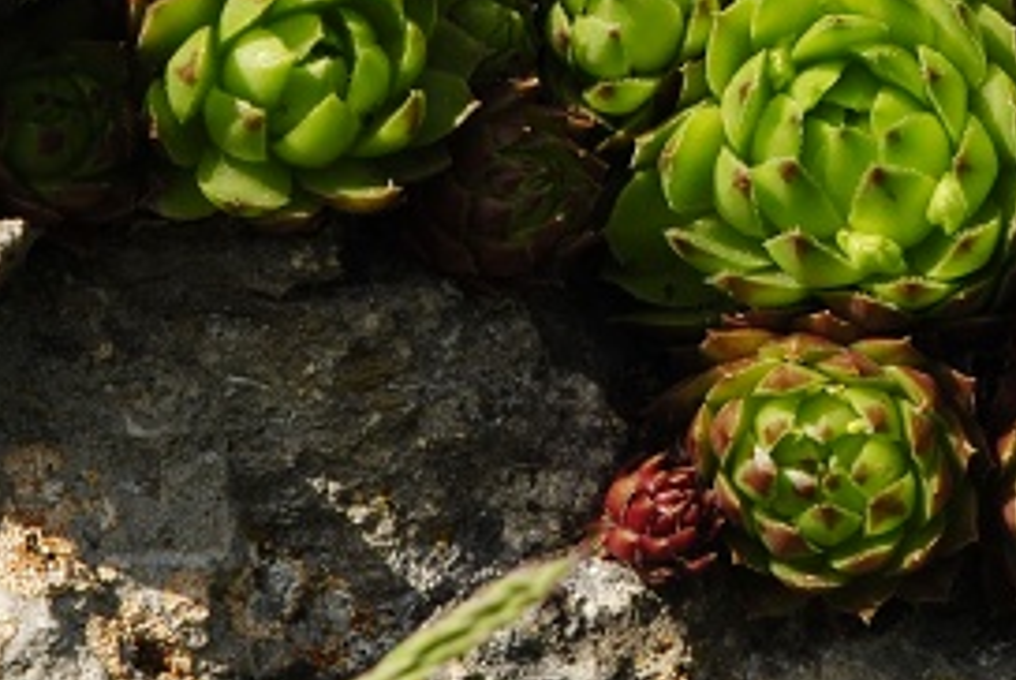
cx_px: 1053
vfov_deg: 3.7
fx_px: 10608
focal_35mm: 375
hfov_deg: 5.5
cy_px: -97
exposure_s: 1/100
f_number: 11
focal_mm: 85
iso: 100
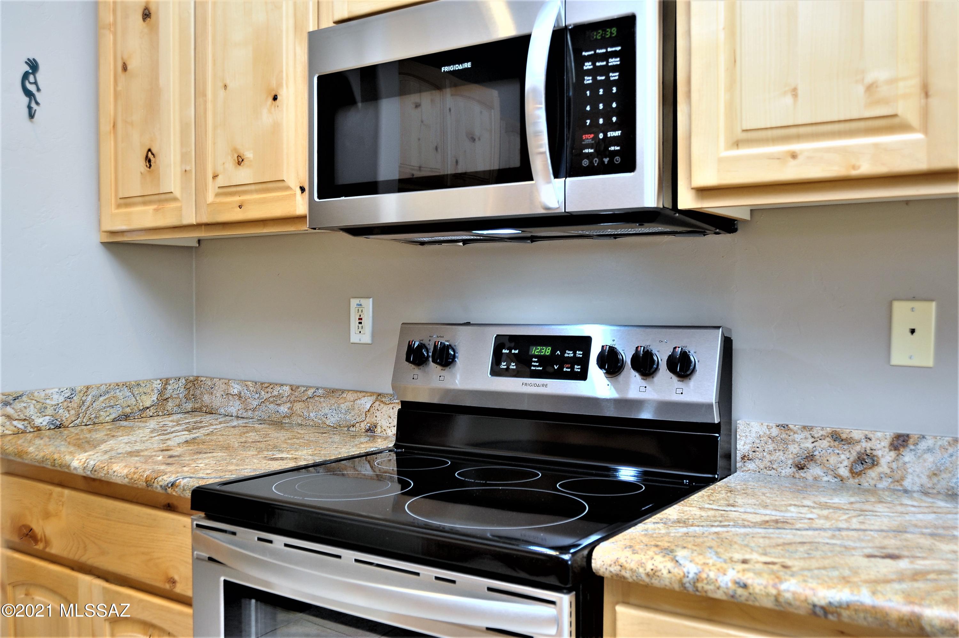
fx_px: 852
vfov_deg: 41.1
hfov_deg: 58.7
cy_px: 319
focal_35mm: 32
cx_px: 480
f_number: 5
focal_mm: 32
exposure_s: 1/30
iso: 640
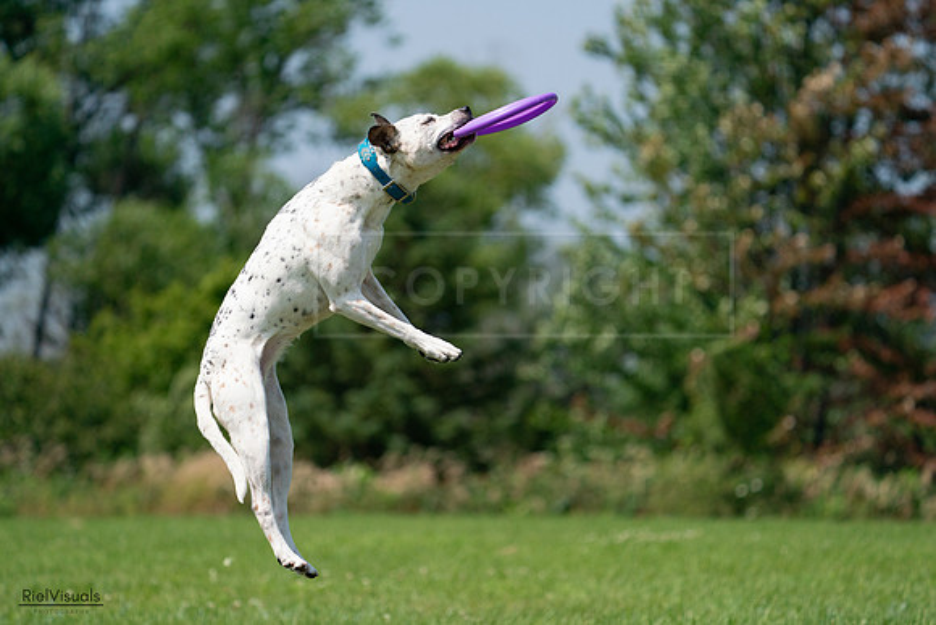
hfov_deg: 8.7
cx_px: 468
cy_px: 312
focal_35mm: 236
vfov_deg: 5.8
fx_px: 6137
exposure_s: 1/4000
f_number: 5.6
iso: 500
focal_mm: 236
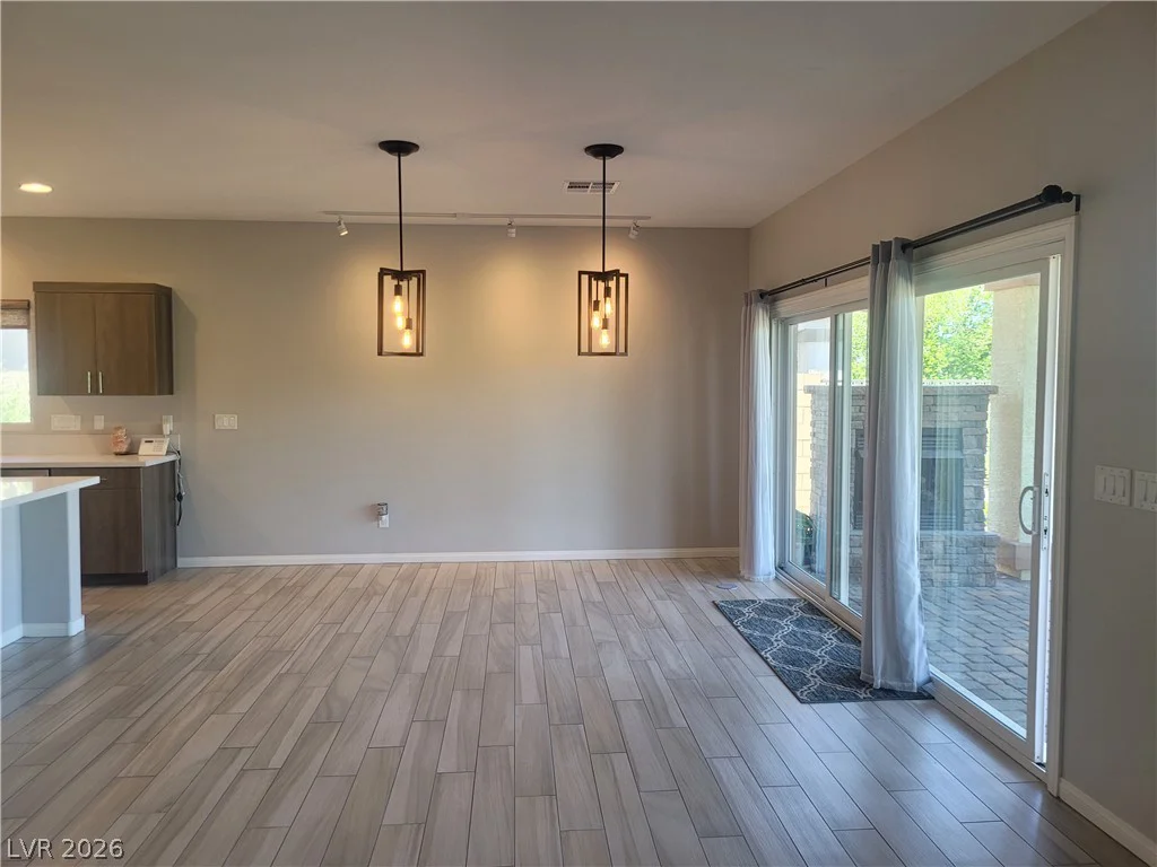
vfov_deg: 53.1
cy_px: 434
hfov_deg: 67.3
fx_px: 869
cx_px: 578
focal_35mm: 26
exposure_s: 1/120
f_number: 1.8
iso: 125
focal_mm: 5.4
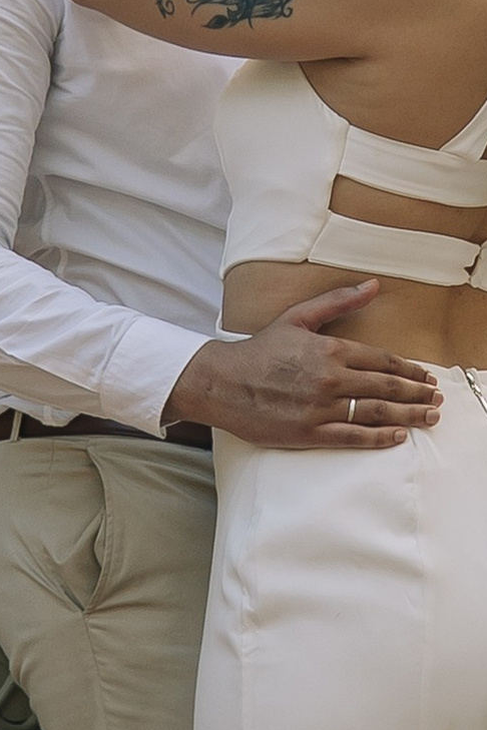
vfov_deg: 8.7
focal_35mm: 237
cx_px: 210
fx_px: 4809
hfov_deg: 5.8
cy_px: 268
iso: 100
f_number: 2.5
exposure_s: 1/250
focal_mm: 30
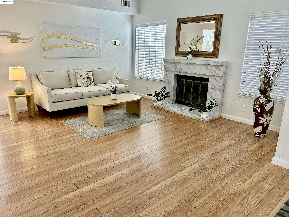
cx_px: 144
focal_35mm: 26
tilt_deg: -15.1
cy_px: 108
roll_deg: +0.1
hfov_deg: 67.3
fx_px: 217
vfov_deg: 53.1
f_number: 1.5
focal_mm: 5.7
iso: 125
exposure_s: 1/120
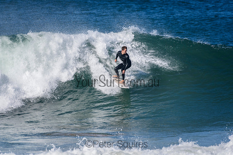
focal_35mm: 750
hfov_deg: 2.7
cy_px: 78
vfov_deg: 1.8
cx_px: 116
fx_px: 4856
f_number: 5.6
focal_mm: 500
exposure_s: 1/4000
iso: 450
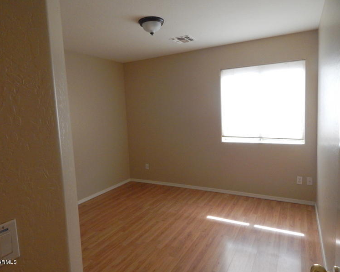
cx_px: 163
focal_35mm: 23
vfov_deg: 60.9
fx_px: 232
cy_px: 136
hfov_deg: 72.5
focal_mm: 4
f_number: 3
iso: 400
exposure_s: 1/200
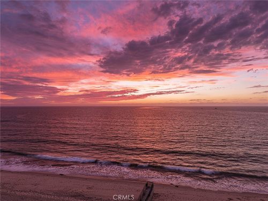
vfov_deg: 68.7
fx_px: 147
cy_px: 100
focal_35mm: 19
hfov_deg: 84.7
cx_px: 134
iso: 320
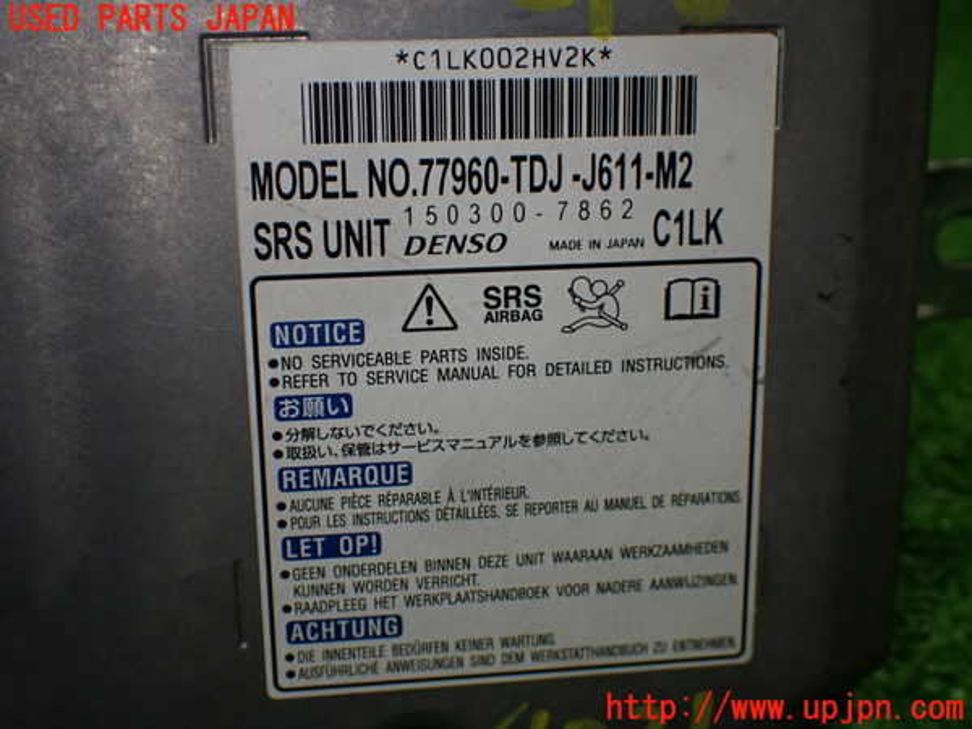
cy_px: 364
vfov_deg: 30.9
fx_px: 1320
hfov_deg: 40.4
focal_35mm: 47
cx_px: 486
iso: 320
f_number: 3.1
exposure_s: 1/200
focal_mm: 8.4
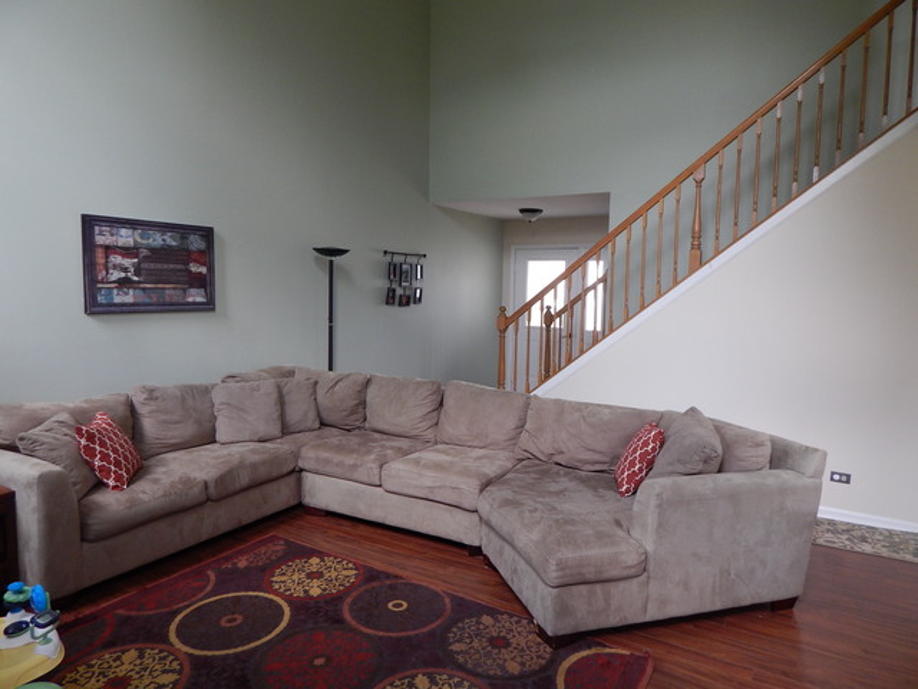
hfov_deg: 73.9
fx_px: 610
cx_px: 459
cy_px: 344
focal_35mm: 23
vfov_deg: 58.9
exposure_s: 1/30
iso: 220
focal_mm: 4
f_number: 3
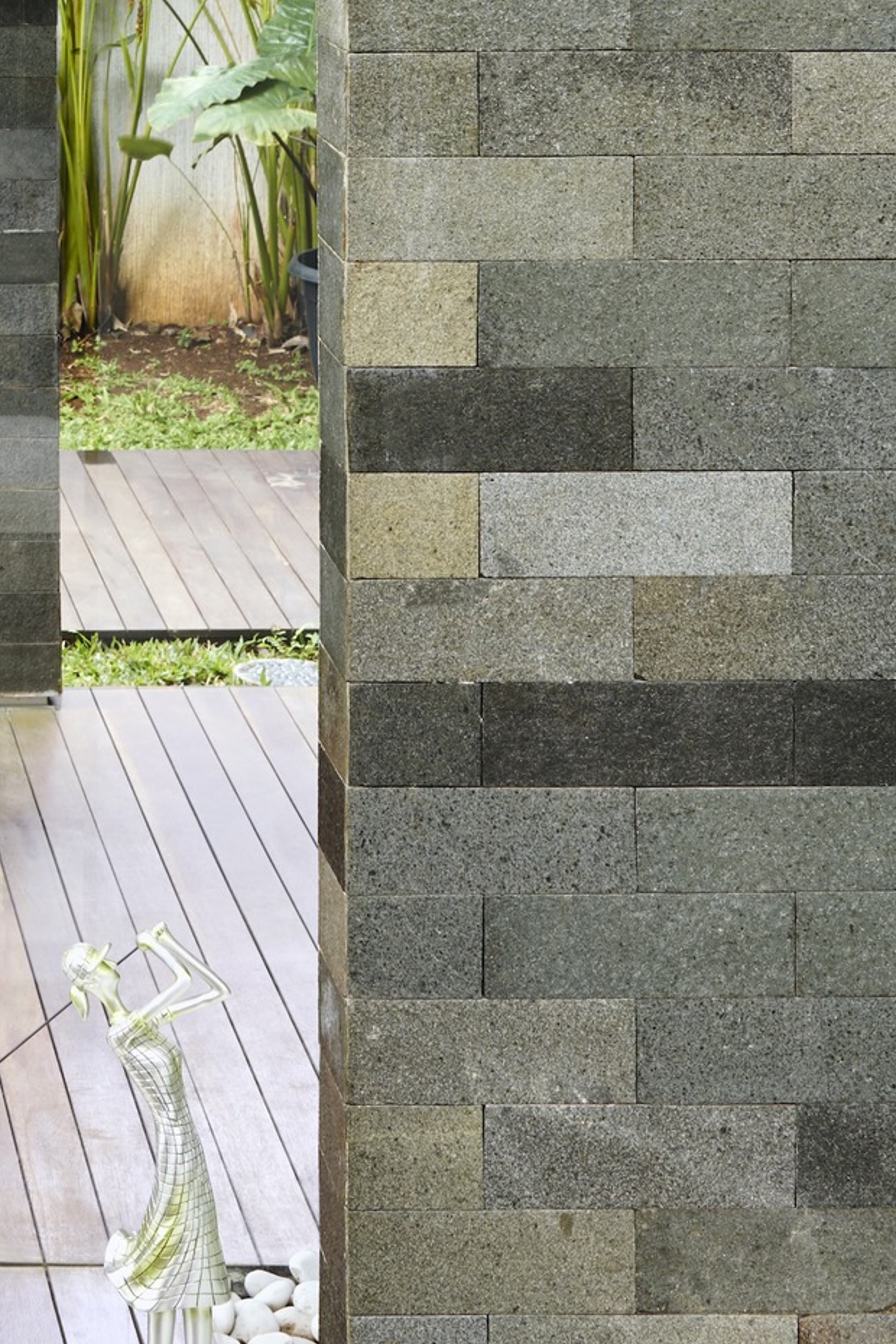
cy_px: -499
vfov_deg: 18.7
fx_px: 3733
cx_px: -233
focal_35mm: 100
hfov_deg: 13.3
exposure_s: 1/10
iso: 64
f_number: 8
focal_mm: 31
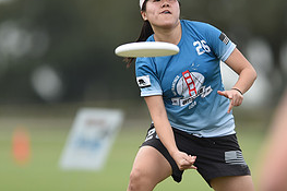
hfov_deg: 2.3
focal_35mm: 881
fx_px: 7019
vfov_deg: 1.6
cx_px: 176
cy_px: 98
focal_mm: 400
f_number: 2.8
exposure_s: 1/800
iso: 100
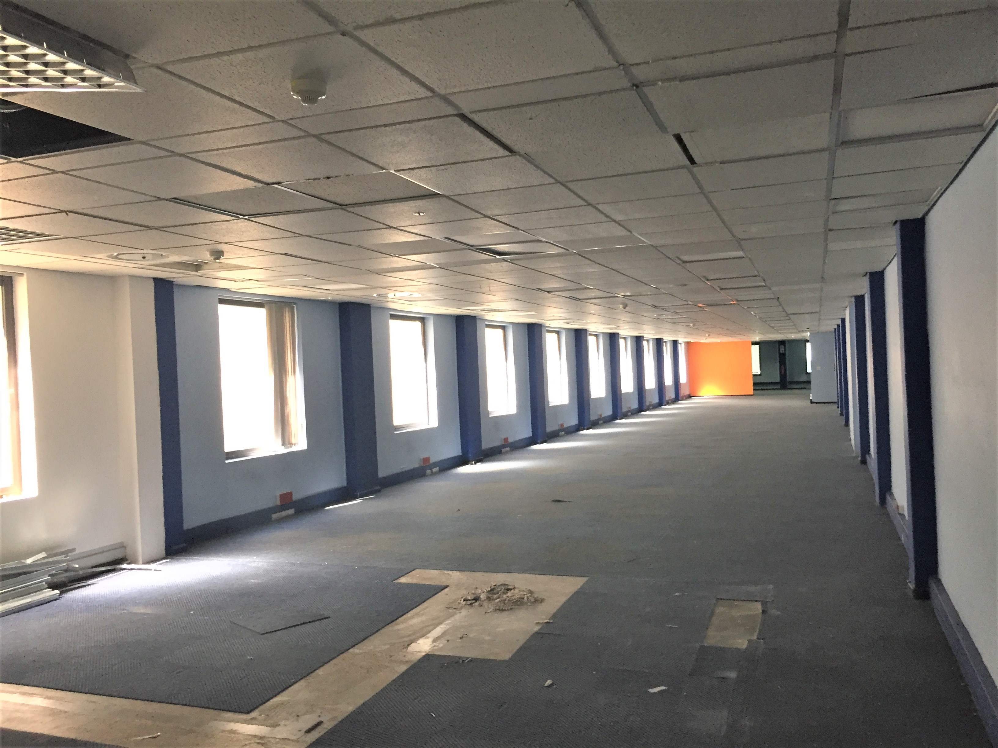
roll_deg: +1.4
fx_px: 836
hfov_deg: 61.7
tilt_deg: -0.5
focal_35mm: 29
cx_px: 499
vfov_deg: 48.2
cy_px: 374
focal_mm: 4.15
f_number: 2.2
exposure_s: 1/33
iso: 160
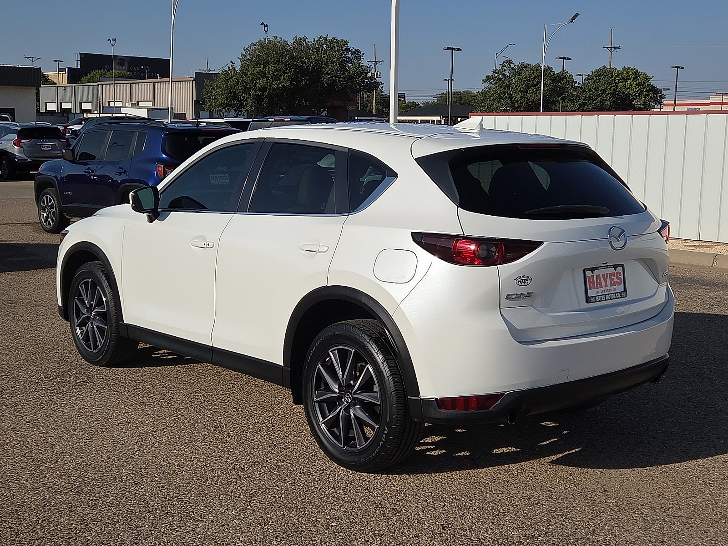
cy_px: 273
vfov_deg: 32.2
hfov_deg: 42.1
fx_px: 946
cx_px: 364
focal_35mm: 45
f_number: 1.8
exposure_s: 1/10000
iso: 57
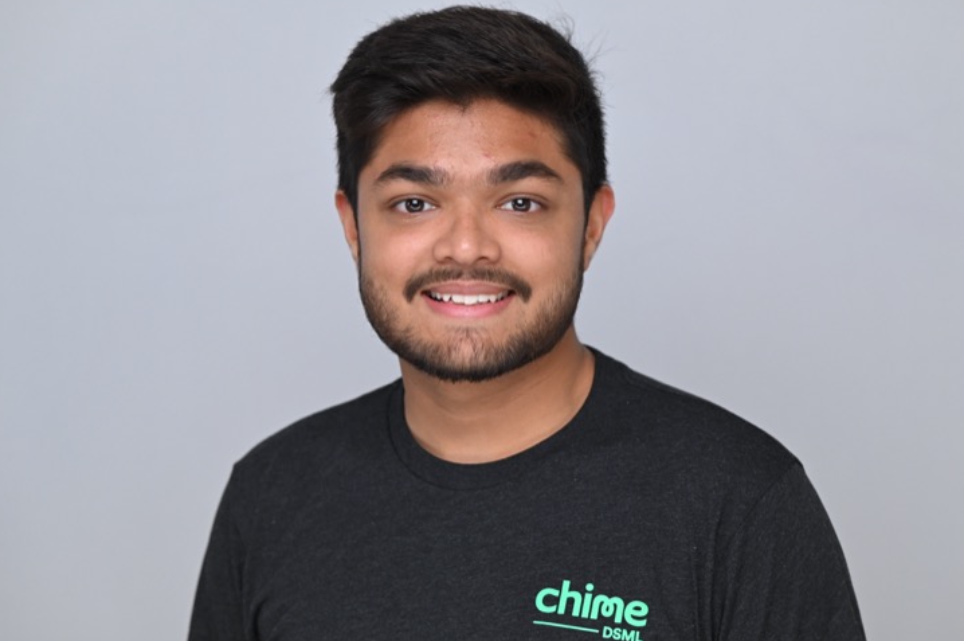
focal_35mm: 117
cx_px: 520
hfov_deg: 17.5
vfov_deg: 11.7
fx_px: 3129
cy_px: 323
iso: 1250
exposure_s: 1/200
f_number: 4
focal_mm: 105
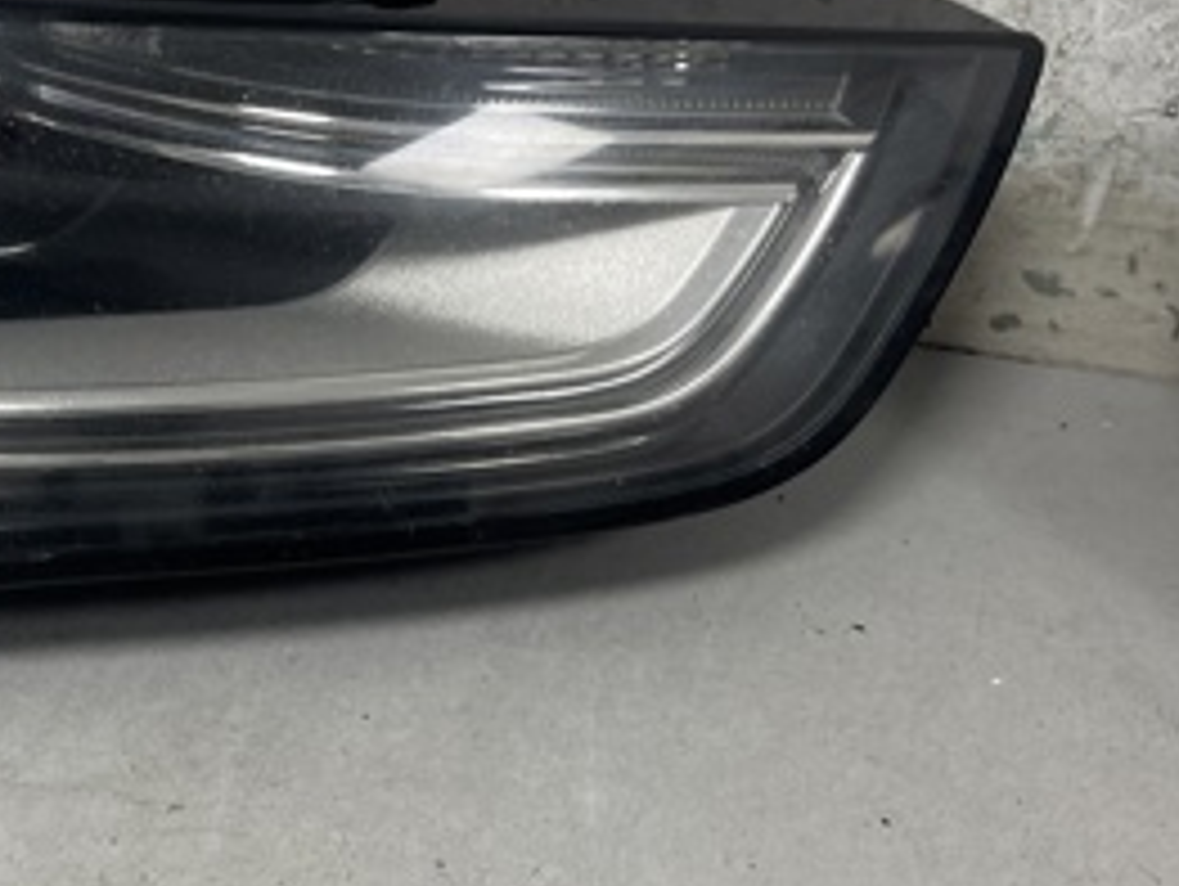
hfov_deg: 30.5
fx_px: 2080
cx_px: 153
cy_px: 360
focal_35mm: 61
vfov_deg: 24.0
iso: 125
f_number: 1.6
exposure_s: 1/100
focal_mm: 5.1
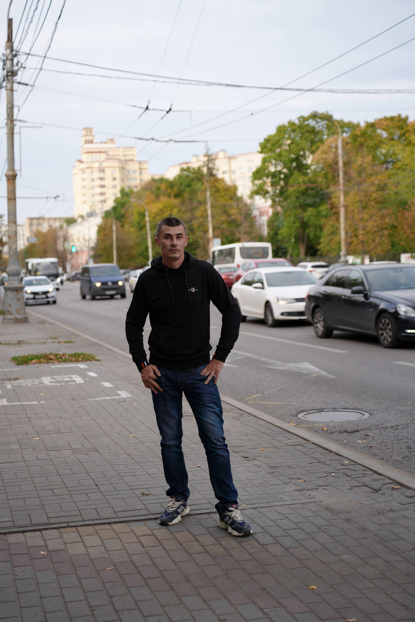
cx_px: 208
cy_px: 311
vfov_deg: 38.2
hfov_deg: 26.0
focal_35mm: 52
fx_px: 899
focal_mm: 52
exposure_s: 1/250
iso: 100
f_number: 2.8
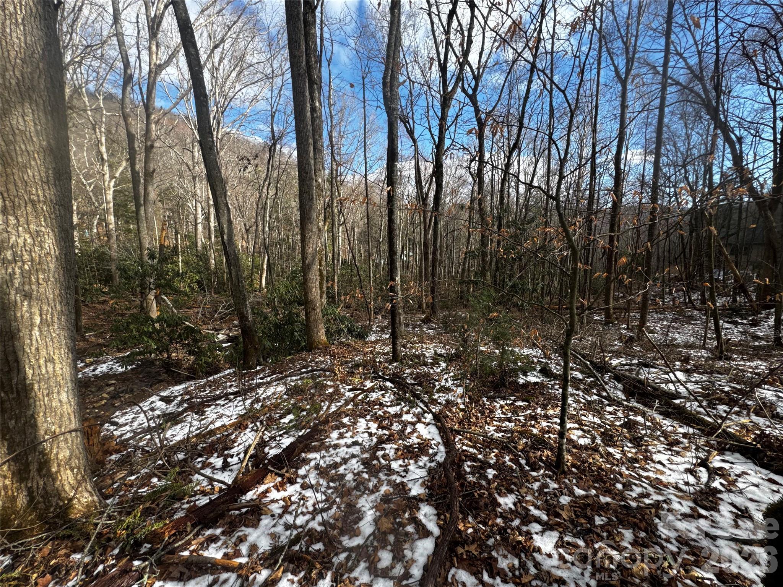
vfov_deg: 85.7
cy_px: 294
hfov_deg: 102.1
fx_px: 317
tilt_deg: -9.8
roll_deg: +1.2
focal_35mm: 14
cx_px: 392
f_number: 2.2
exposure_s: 1/548
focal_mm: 2.22
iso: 40
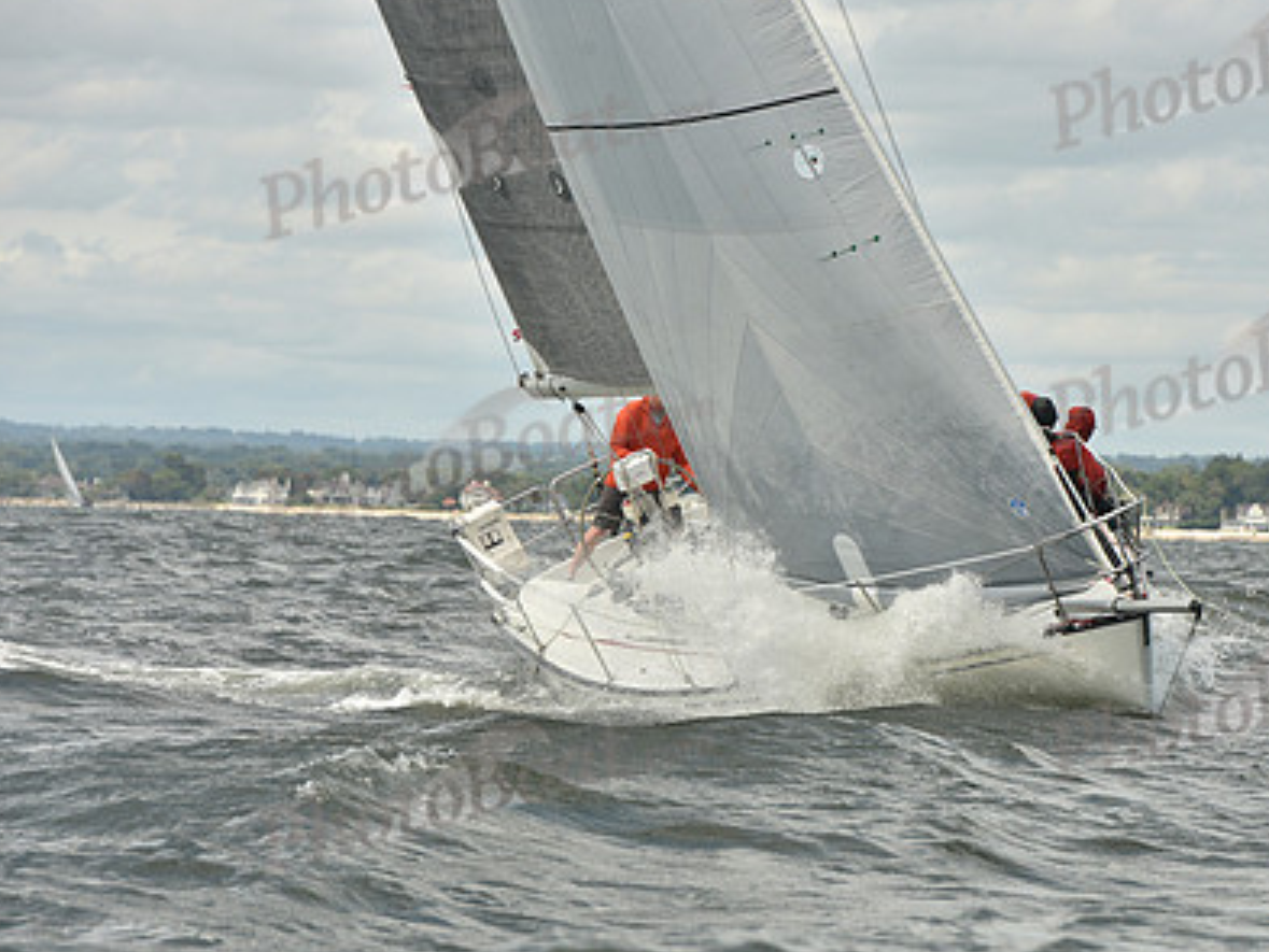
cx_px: 885
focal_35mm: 284
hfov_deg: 7.0
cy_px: 576
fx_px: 10414
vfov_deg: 5.2
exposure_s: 1/800
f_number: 9
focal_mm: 200
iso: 250
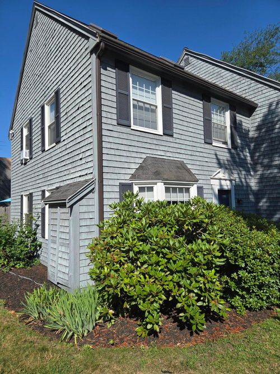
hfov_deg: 58.9
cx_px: 140
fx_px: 248
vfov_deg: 73.9
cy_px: 187
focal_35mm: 23
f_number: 1.8
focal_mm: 5.4
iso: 32
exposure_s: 1/2921
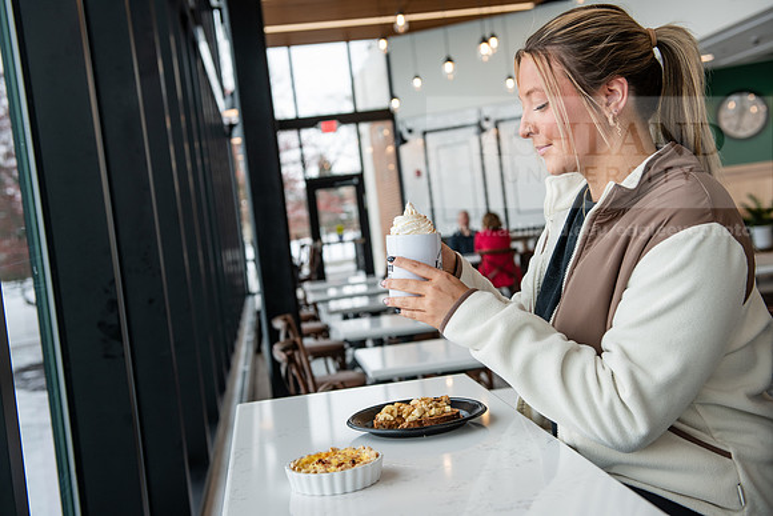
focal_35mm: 45
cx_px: 386
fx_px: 966
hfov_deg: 43.6
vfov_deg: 29.9
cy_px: 258
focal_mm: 45
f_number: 4
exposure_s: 1/200
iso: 400
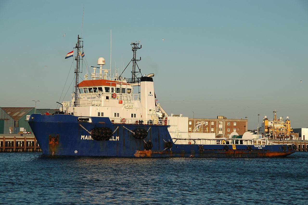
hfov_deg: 17.5
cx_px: 154
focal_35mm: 117
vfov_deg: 11.7
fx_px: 1000
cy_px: 102
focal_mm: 78
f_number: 10
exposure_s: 1/320
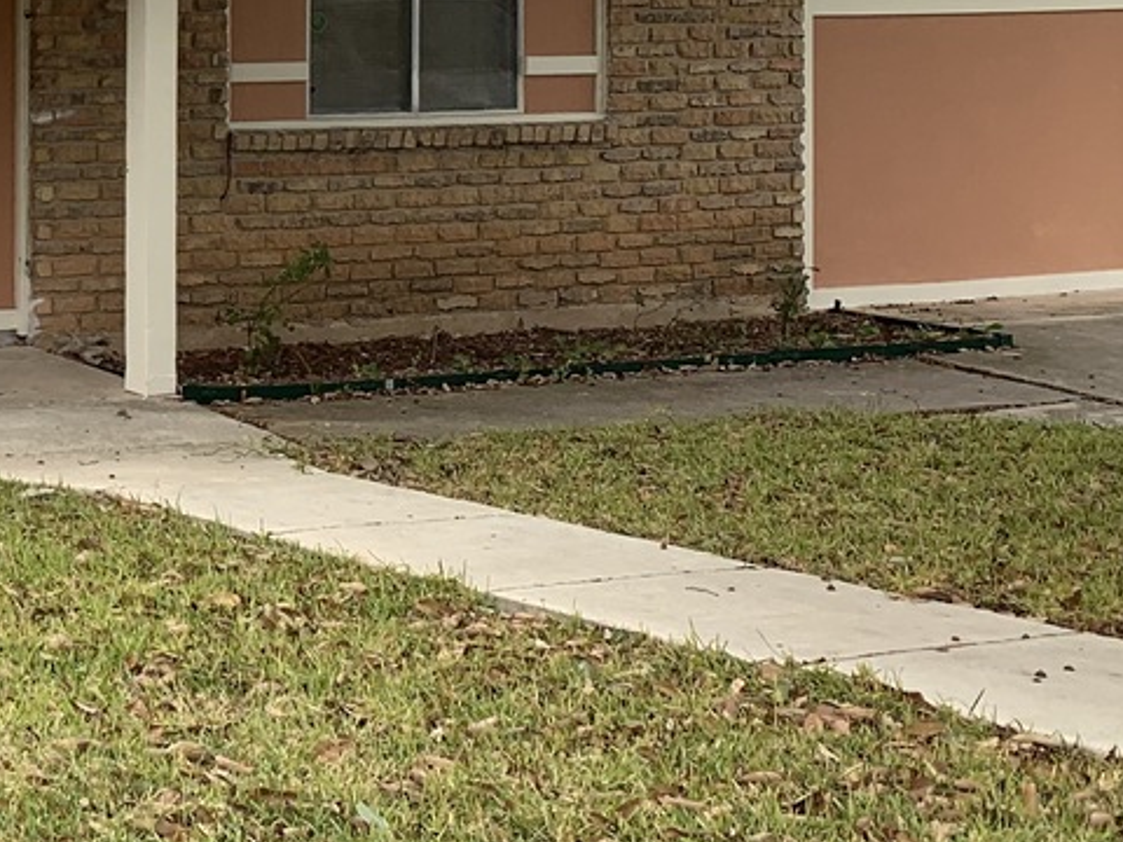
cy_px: -33
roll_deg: -2.0
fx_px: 2530
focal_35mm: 78
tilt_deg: -0.3
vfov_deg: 18.3
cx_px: -407
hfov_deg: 22.0
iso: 25
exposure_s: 1/408
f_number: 1.8
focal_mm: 4.25
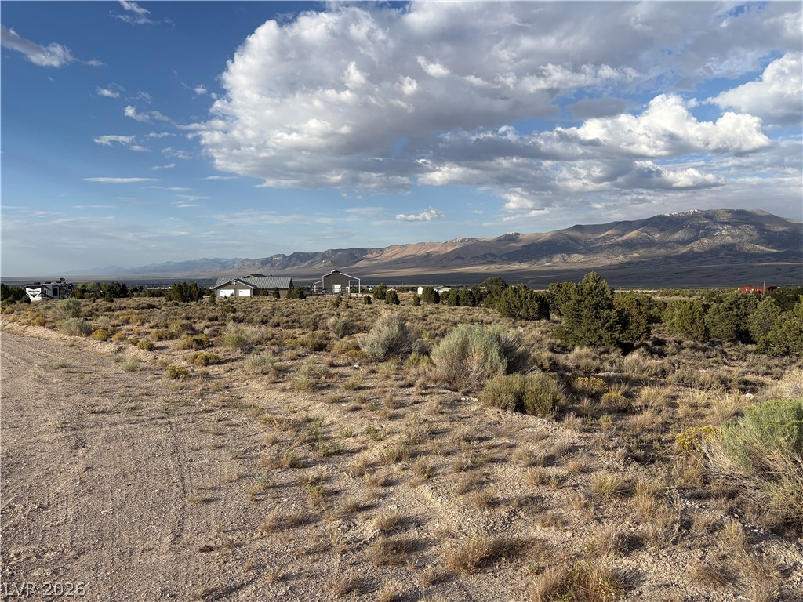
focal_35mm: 26
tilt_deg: -3.4
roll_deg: +1.2
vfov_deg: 53.1
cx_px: 402
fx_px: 603
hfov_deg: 67.3
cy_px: 301
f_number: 1.6
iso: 50
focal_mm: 5.96
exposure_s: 1/4065
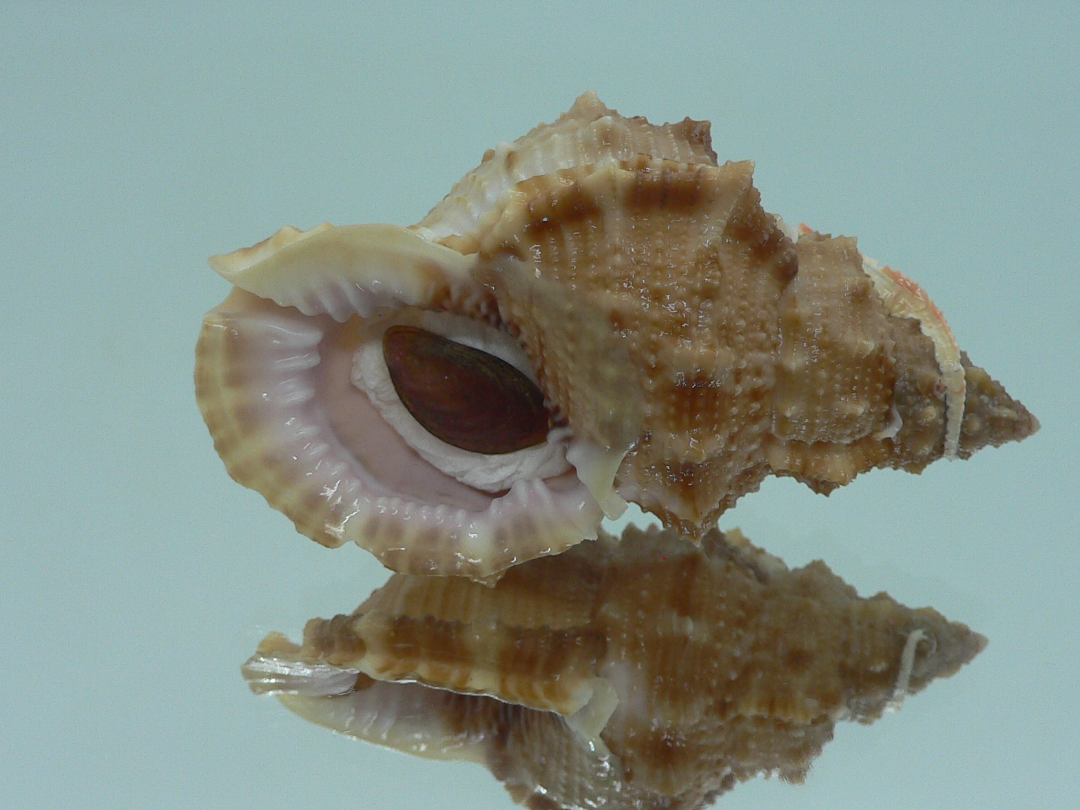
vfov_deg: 32.1
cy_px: 456
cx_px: 587
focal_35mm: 45
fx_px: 1404
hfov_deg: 42.0
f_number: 2.8
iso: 80
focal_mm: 4.6
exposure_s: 1/60
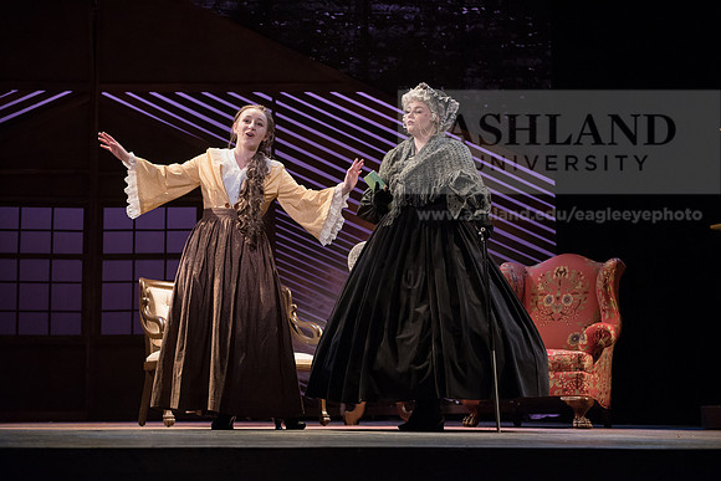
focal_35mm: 62
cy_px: 240
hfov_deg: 32.4
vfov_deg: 21.9
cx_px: 360
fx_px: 1242
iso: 3200
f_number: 3.5
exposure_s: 1/250
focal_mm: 62
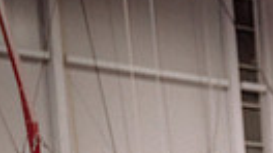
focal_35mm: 203
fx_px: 1468
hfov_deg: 9.5
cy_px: 343
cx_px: 647
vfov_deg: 5.8
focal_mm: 36
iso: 1600
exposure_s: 1/1000
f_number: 2.8
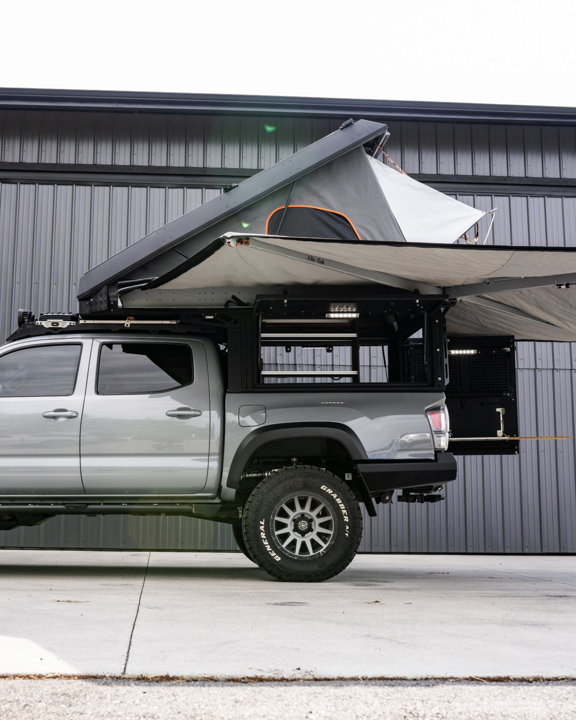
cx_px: 223
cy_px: 355
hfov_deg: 30.1
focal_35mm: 50
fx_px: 1066
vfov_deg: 37.3
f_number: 4.5
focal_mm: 35
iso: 640
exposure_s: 1/800
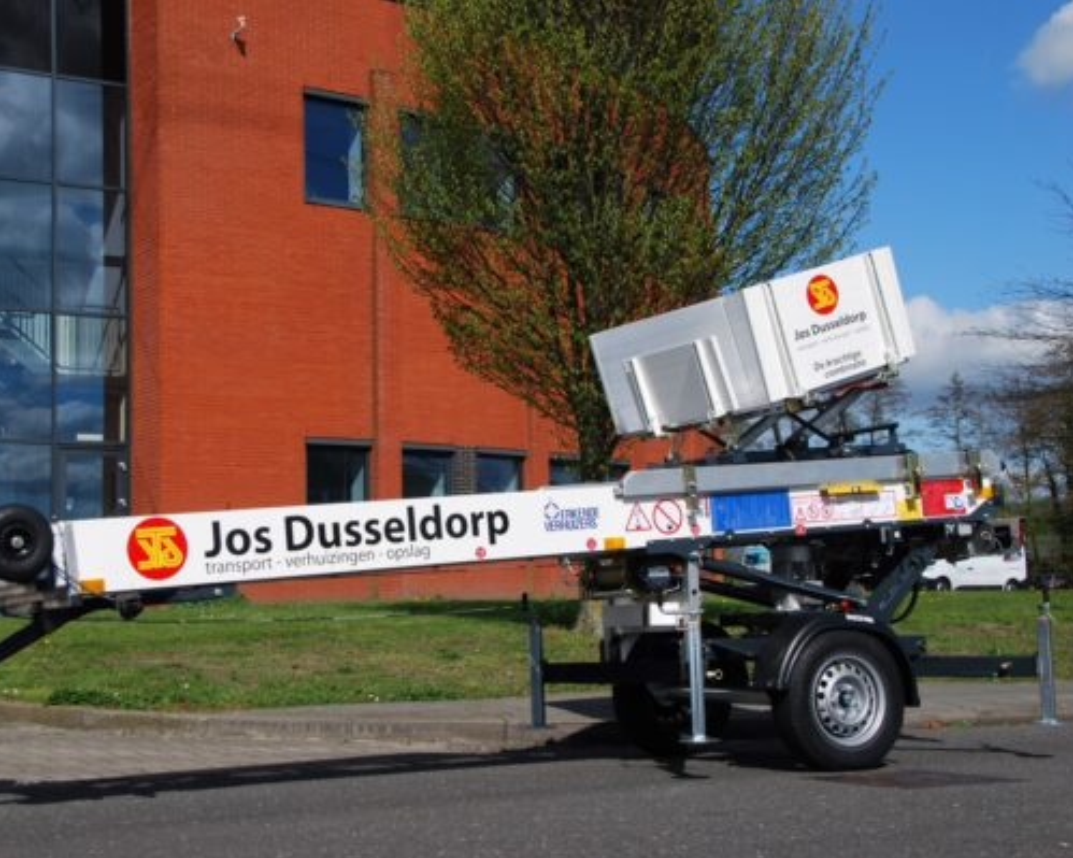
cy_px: 430
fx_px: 1937
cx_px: 490
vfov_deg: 25.0
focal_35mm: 61
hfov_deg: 31.0
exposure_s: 1/320
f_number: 9
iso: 100
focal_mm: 36
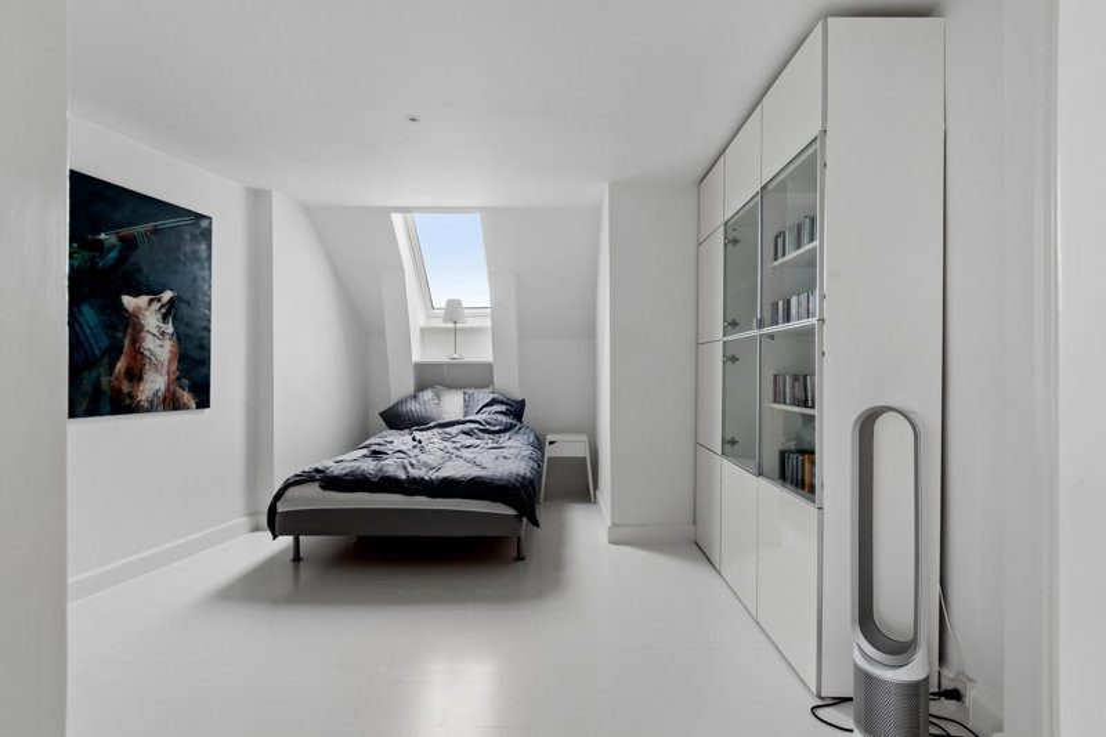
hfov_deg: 90.0
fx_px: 553
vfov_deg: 67.4
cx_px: 553
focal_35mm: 18
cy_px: 368
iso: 200
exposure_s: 1/6
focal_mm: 12
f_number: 10
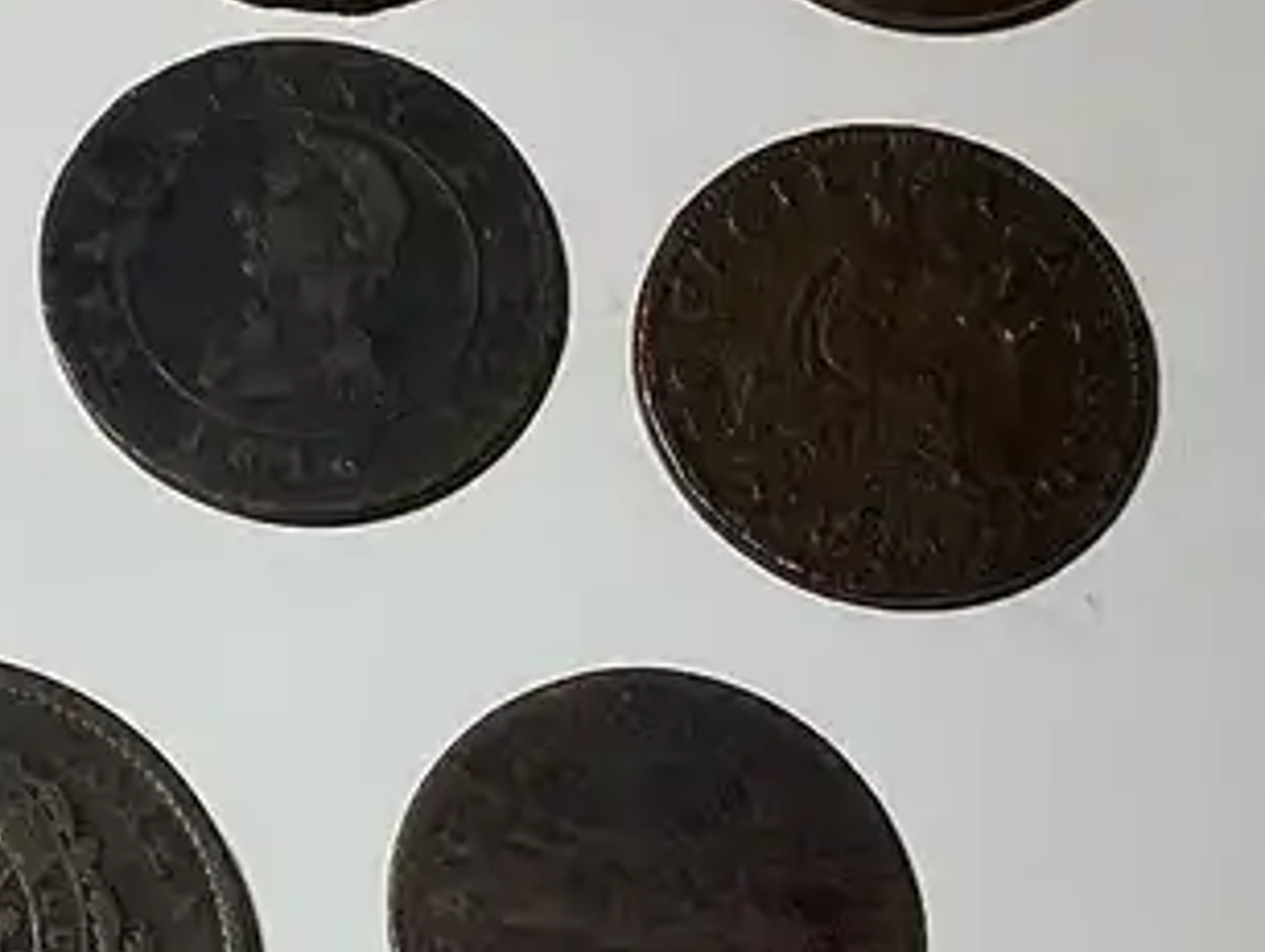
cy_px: 1125
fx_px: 4427
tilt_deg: -72.8
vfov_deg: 12.0
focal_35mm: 121
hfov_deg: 16.0
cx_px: 58
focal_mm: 3.3
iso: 40
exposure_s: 1/120
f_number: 2.4
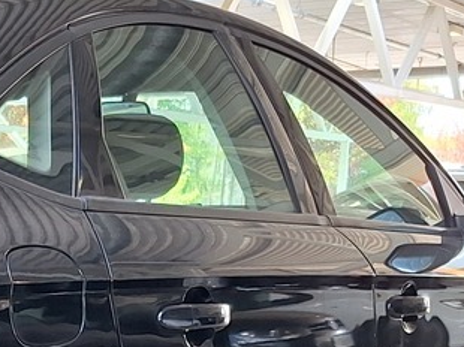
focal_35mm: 107
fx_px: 1433
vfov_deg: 13.3
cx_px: -214
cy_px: 470
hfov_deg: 16.8
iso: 40
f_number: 1.8
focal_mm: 5.54
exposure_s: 1/145
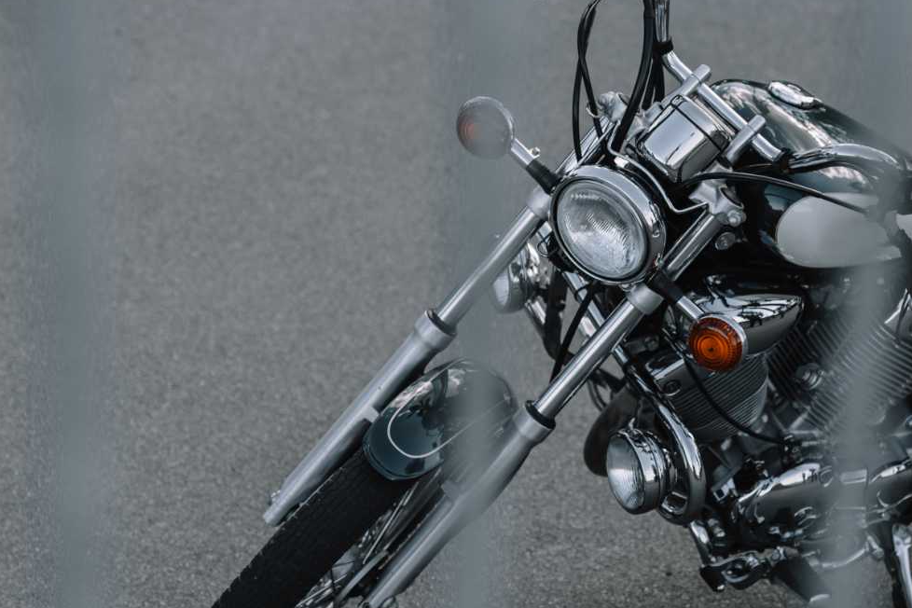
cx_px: 517
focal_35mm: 138
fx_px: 3496
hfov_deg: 14.9
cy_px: 366
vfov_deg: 9.9
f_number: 3.5
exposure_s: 1/320
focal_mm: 90
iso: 200
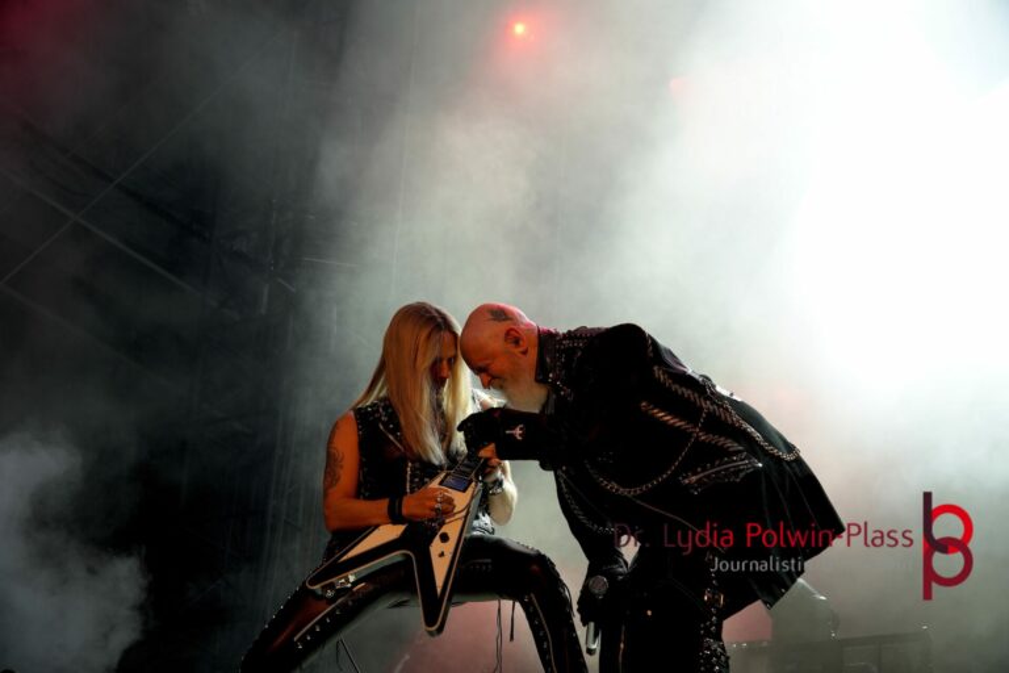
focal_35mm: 76
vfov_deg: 17.8
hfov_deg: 26.5
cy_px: 336
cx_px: 504
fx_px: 2144
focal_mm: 51
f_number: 4.5
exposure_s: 1/160
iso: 400
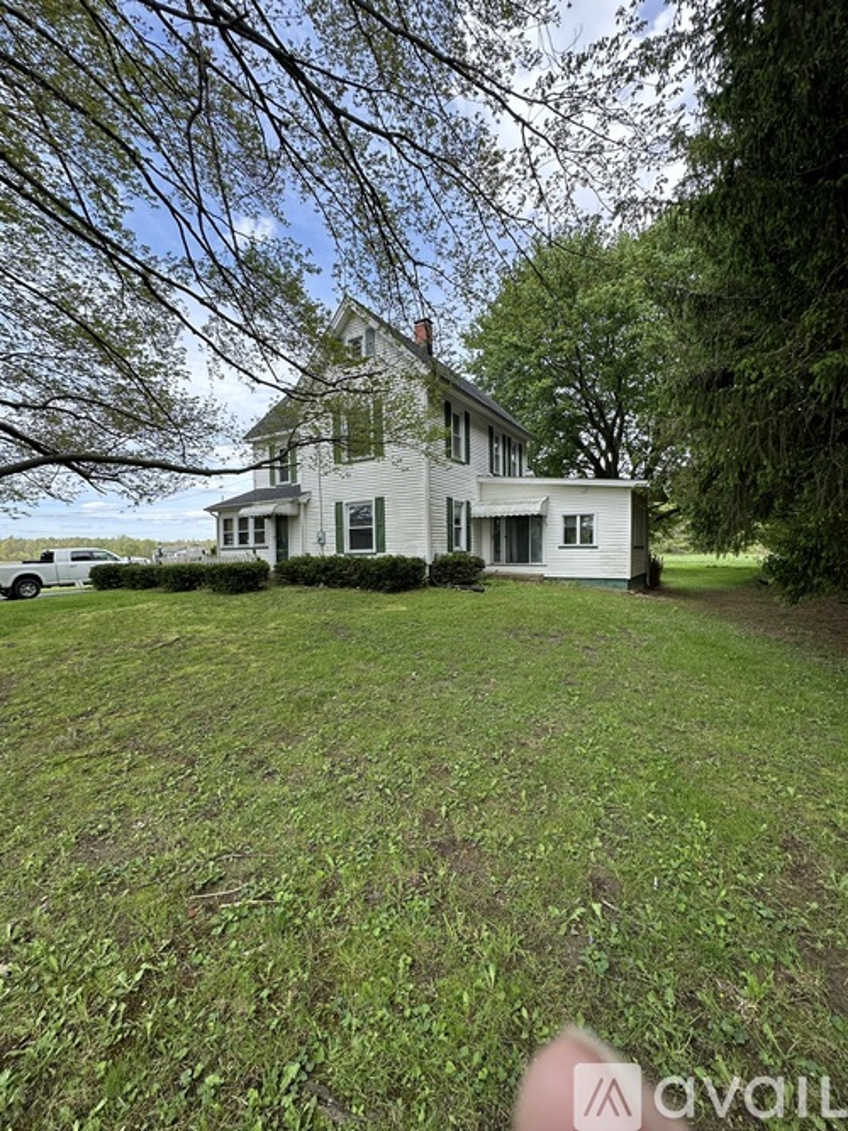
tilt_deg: -1.3
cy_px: 566
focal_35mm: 14
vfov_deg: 102.1
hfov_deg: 85.7
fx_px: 457
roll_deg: +0.1
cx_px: 424
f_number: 2.2
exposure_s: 1/445
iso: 40
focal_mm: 2.22
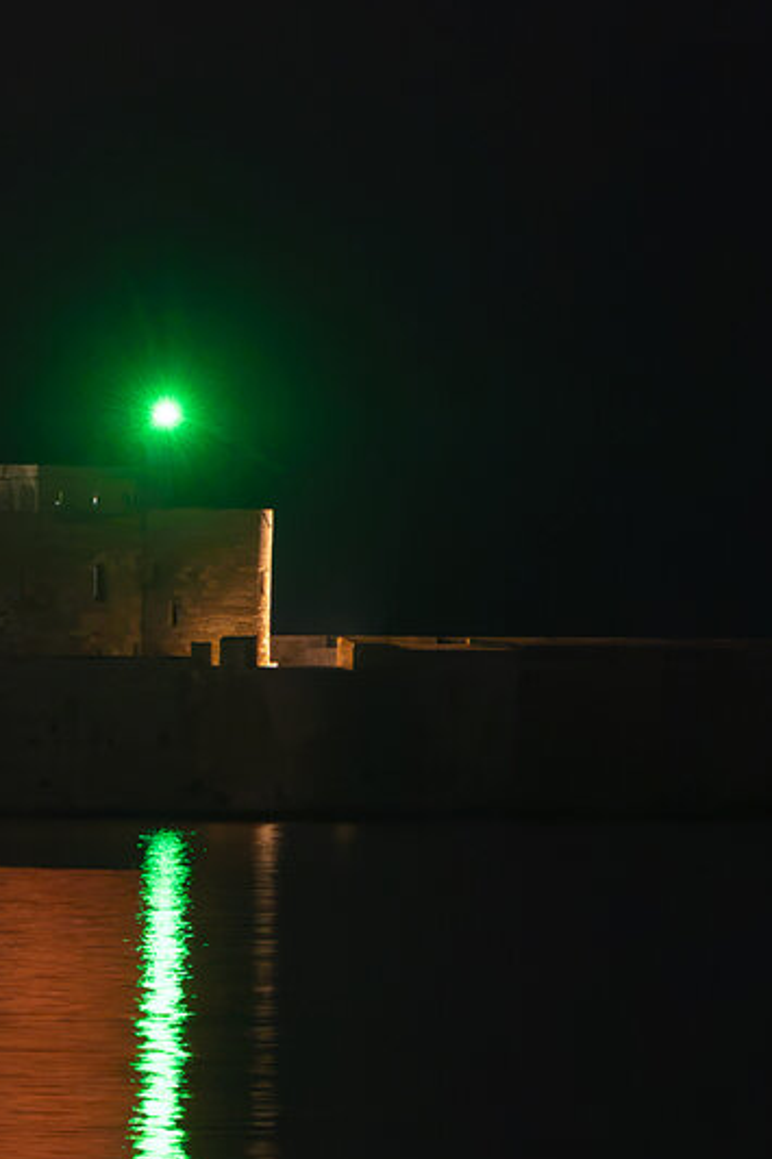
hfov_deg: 1.7
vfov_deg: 2.5
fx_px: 26392
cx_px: -249
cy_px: 531
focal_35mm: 820
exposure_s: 1.3
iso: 3200
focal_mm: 300
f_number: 5.6
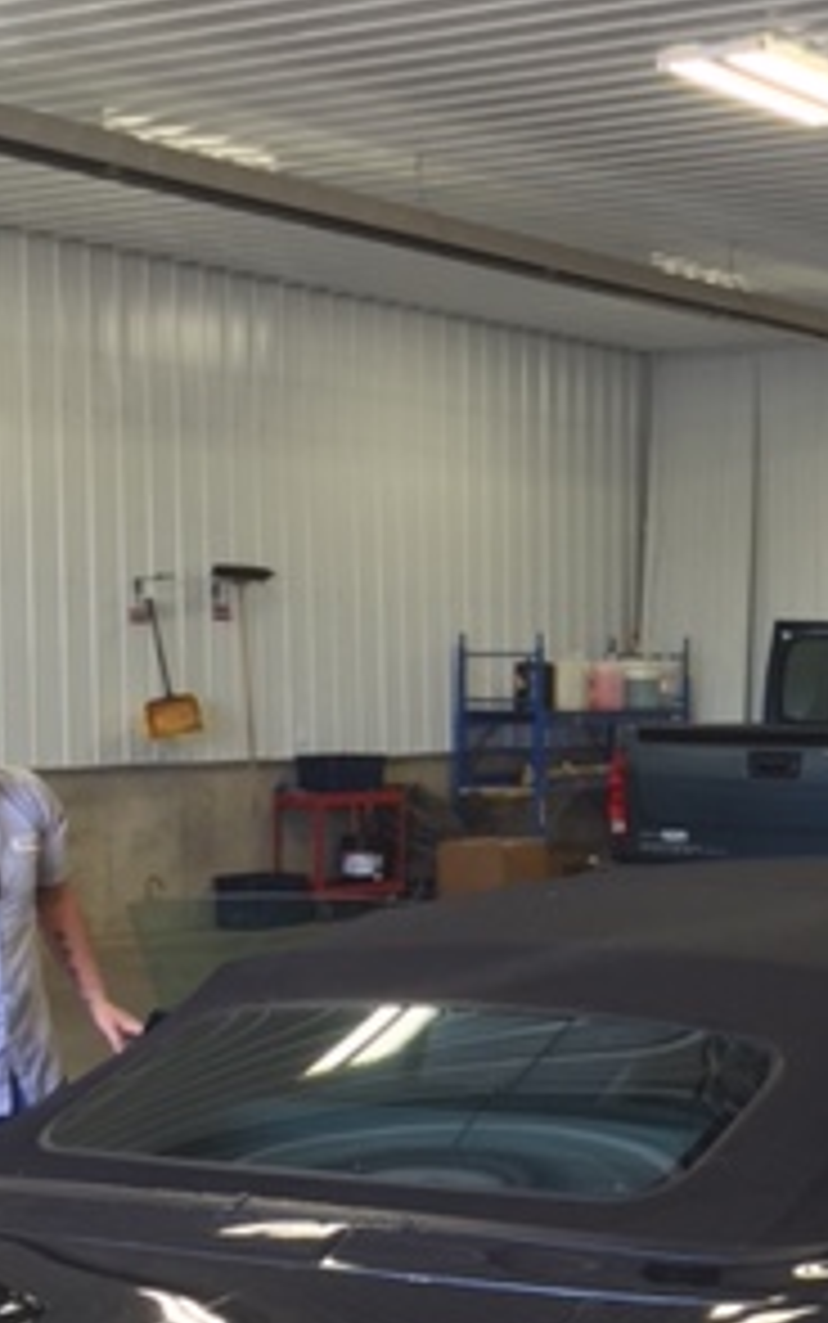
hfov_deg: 18.7
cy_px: 747
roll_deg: -0.5
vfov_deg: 30.6
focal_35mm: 67
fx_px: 2417
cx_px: 918
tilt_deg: -2.5
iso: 32
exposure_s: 1/40
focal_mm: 4.15
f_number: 2.2
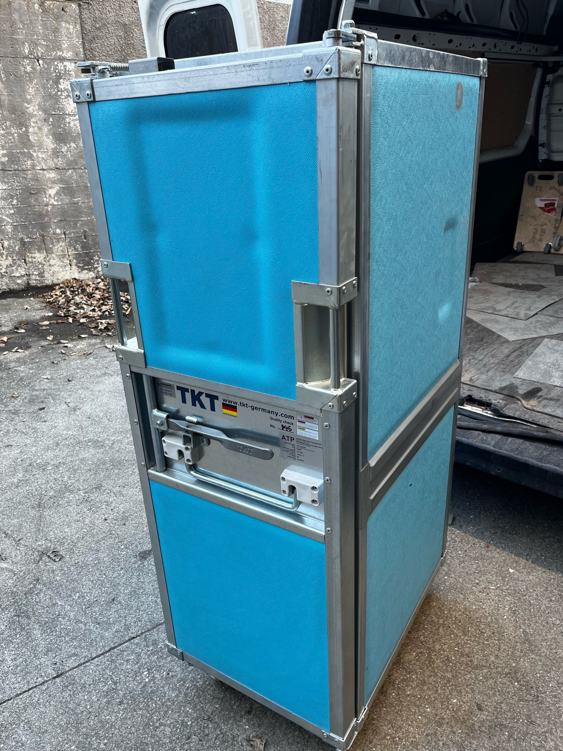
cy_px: 376
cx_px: 282
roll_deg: +0.8
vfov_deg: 67.3
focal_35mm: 26
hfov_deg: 53.0
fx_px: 564
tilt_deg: -22.2
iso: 50
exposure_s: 1/100
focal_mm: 5.1
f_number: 1.6
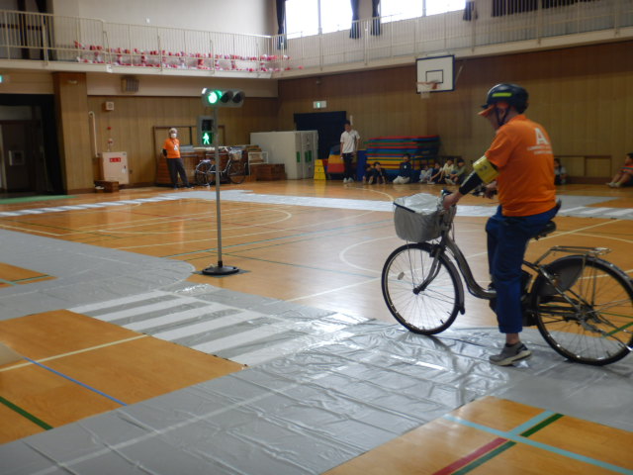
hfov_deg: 46.8
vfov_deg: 36.0
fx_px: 731
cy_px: 238
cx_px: 316
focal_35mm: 40
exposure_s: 1/30
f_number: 4.2
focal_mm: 7.2
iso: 160
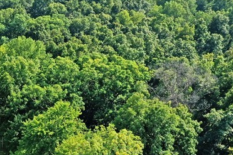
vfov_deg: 16.6
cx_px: -31
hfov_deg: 23.1
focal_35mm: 82
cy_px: 105
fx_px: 530
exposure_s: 1/400
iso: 100
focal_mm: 10.26
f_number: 5.6
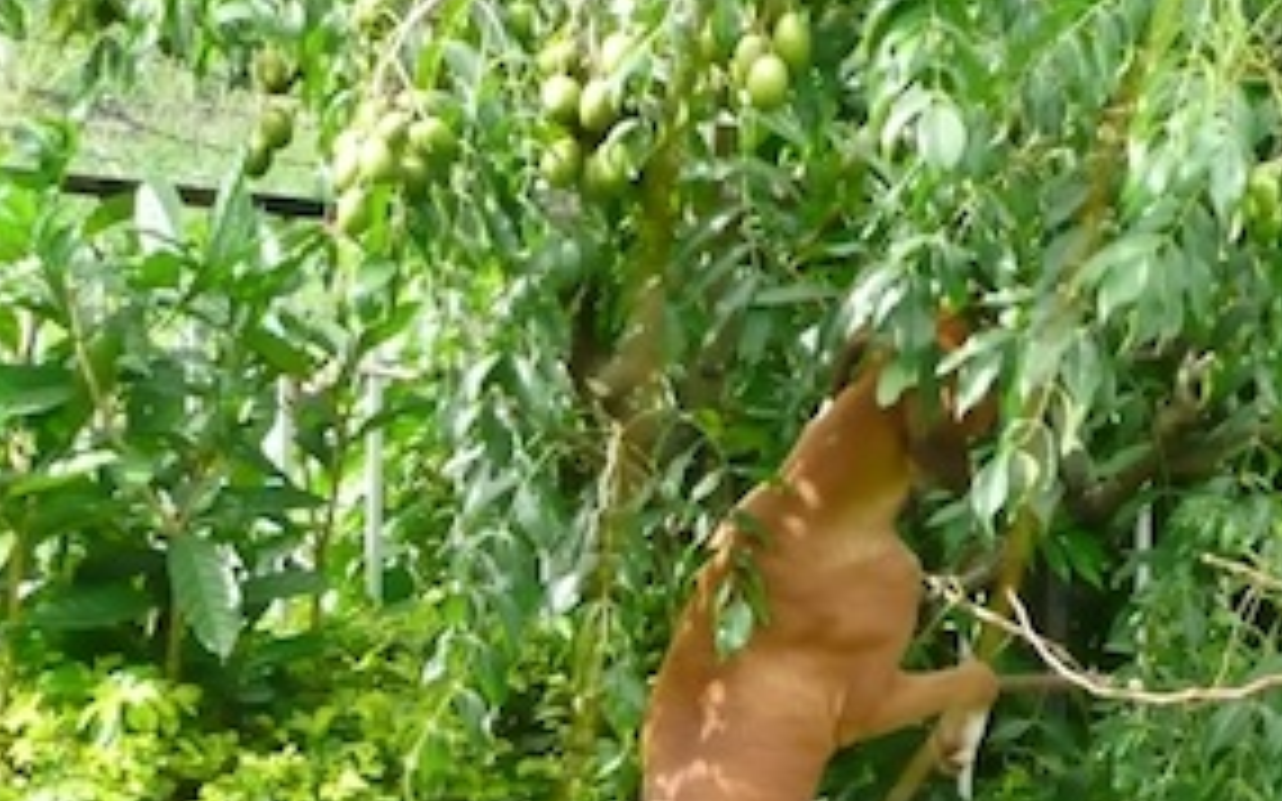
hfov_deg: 11.0
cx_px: 904
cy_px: 720
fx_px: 6672
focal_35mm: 191
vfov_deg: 6.9
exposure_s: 1/125
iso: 250
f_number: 4.7
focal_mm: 19.5
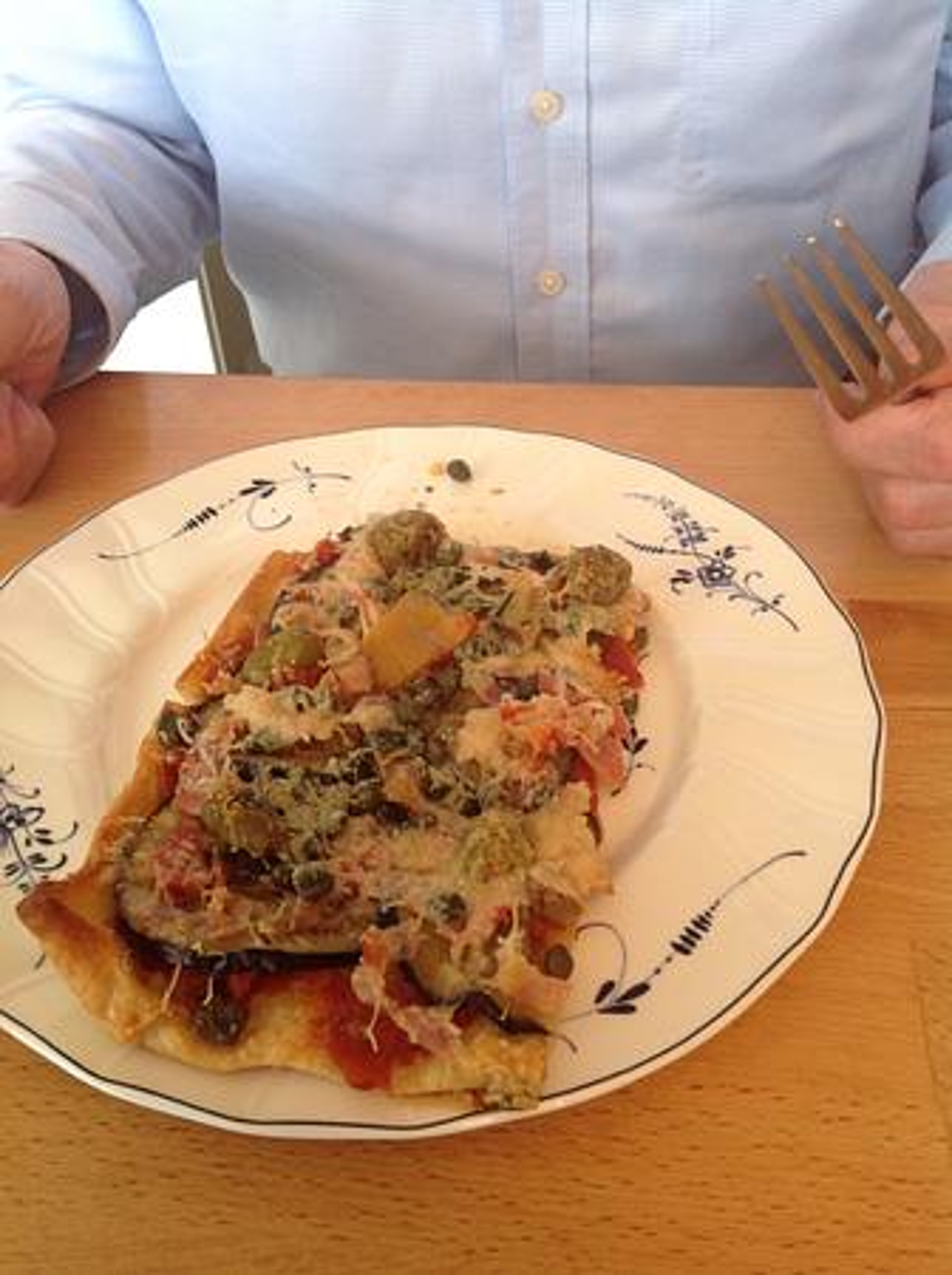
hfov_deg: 40.6
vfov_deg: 52.7
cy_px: 638
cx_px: 476
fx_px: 1287
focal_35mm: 35
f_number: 2.4
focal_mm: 4.28
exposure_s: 1/15
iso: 100
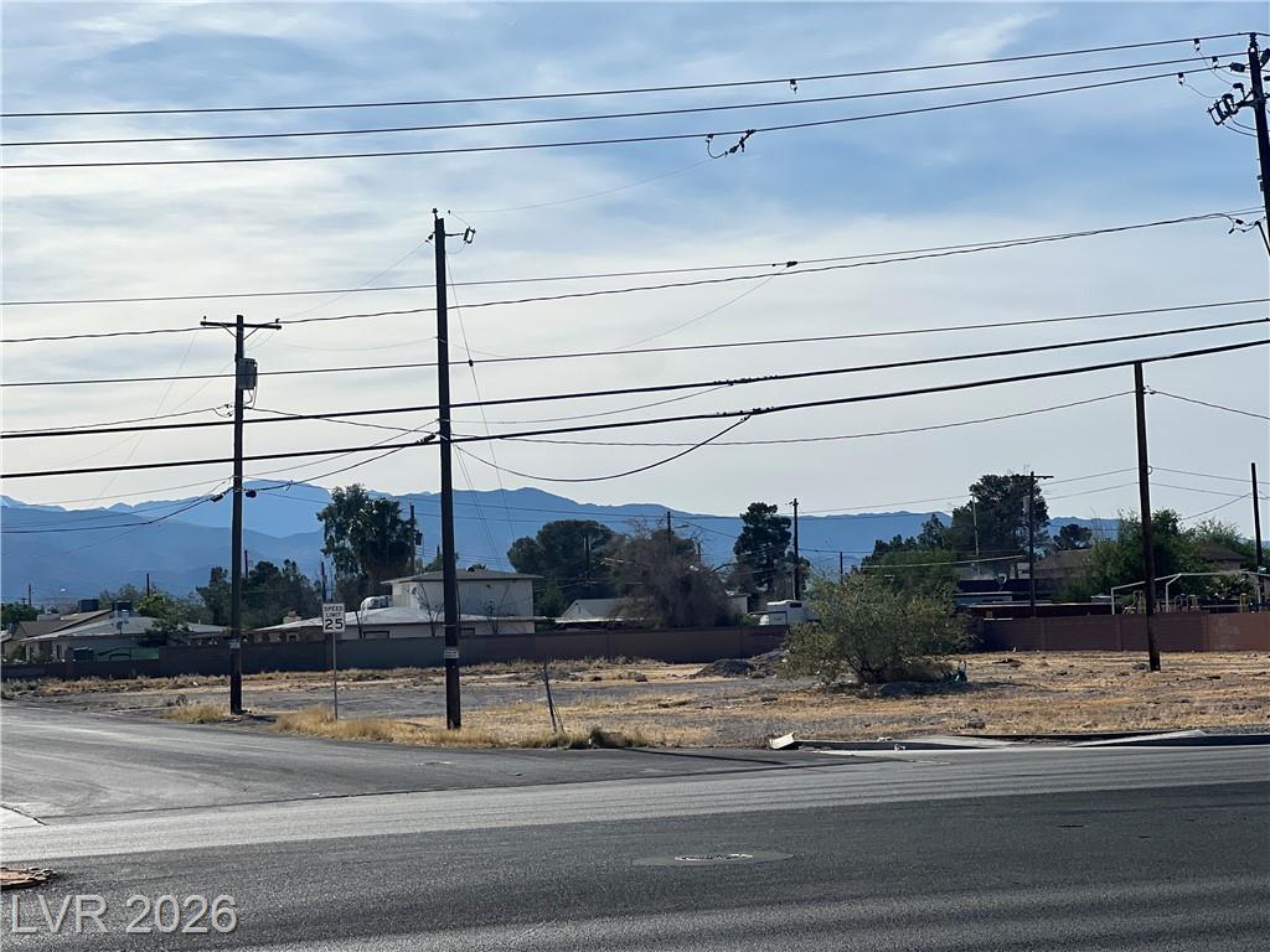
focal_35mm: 77
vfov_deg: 19.1
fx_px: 2825
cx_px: 635
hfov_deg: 25.3
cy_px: 476
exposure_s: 1/2801
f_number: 2.8
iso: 32
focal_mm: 9
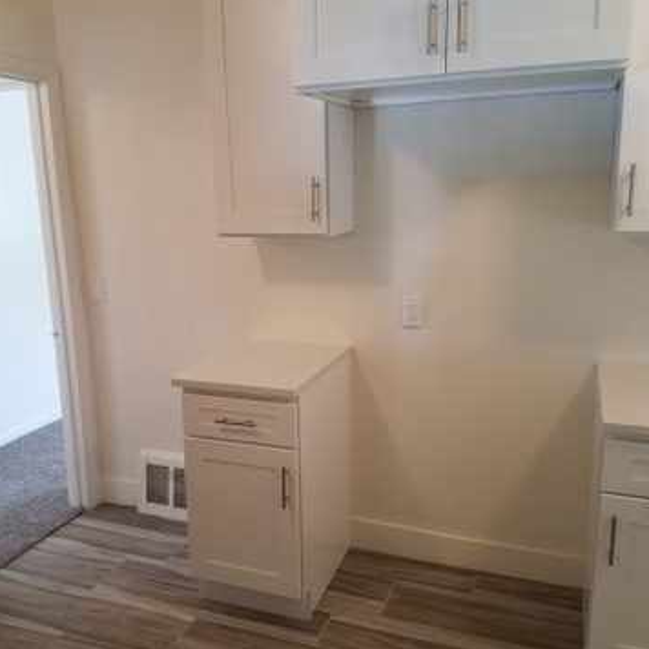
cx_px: 323
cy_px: 335
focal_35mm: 31
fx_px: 658
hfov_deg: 52.5
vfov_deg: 52.5
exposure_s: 1/60
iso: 160
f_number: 1.7
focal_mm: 4.2
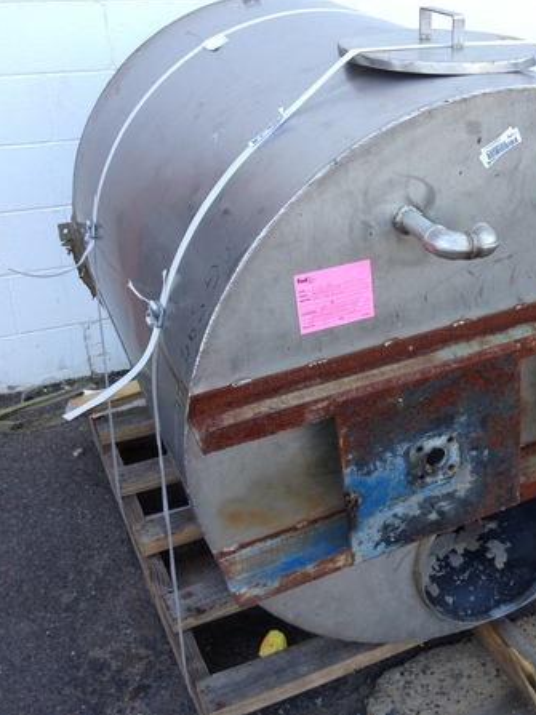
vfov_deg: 40.4
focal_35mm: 47
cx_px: 450
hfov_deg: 29.9
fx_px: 971
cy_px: 357
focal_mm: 4.28
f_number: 2.4
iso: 80
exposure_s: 1/226
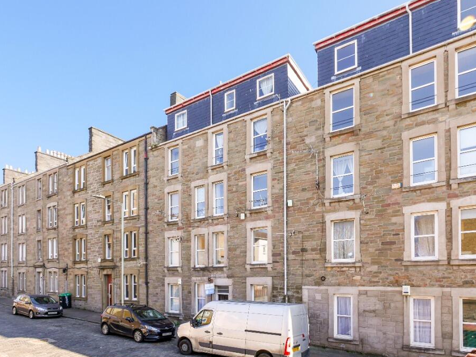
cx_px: 262
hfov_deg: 94.2
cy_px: 183
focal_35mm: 16
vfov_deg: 78.1
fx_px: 220
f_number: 5.6
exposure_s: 1/250
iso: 200
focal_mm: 7
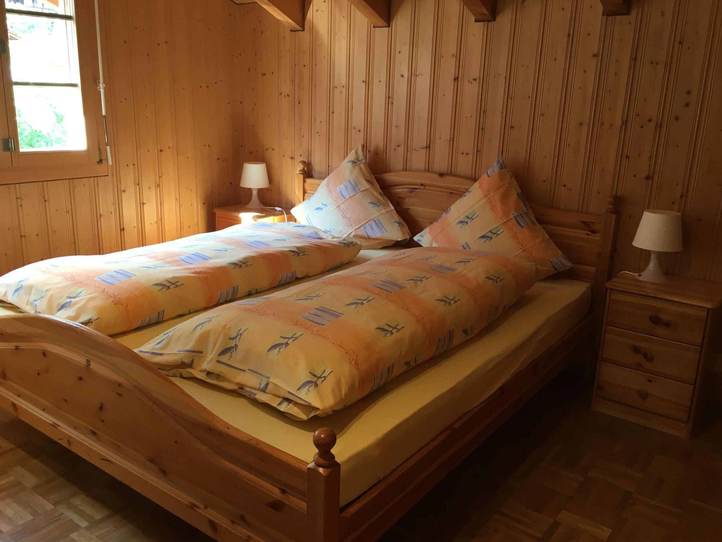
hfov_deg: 60.0
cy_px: 266
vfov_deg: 46.8
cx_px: 354
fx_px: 626
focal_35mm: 30
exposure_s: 1/33
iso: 80
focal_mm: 4.15
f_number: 2.2
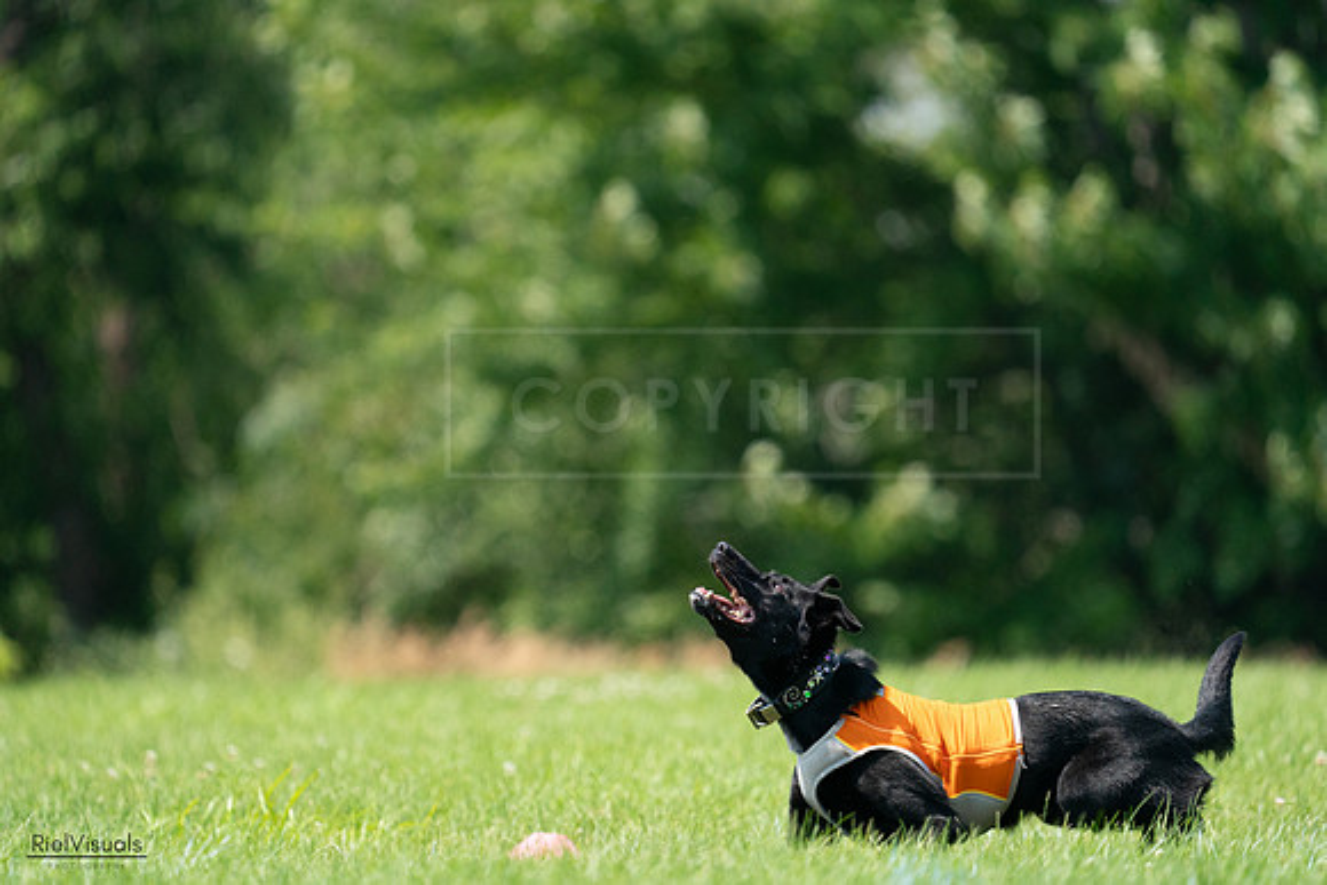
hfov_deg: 4.1
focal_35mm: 500
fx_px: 18434
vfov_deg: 2.8
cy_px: 442
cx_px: 664
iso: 2000
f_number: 6.3
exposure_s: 1/4000
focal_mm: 500
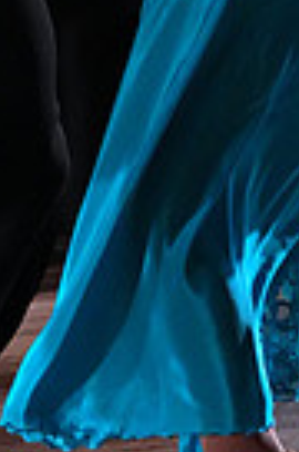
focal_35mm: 770
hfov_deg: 1.8
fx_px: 9641
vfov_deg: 2.7
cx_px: 65
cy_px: -253
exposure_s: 1/400
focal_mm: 180
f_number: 5
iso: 8000
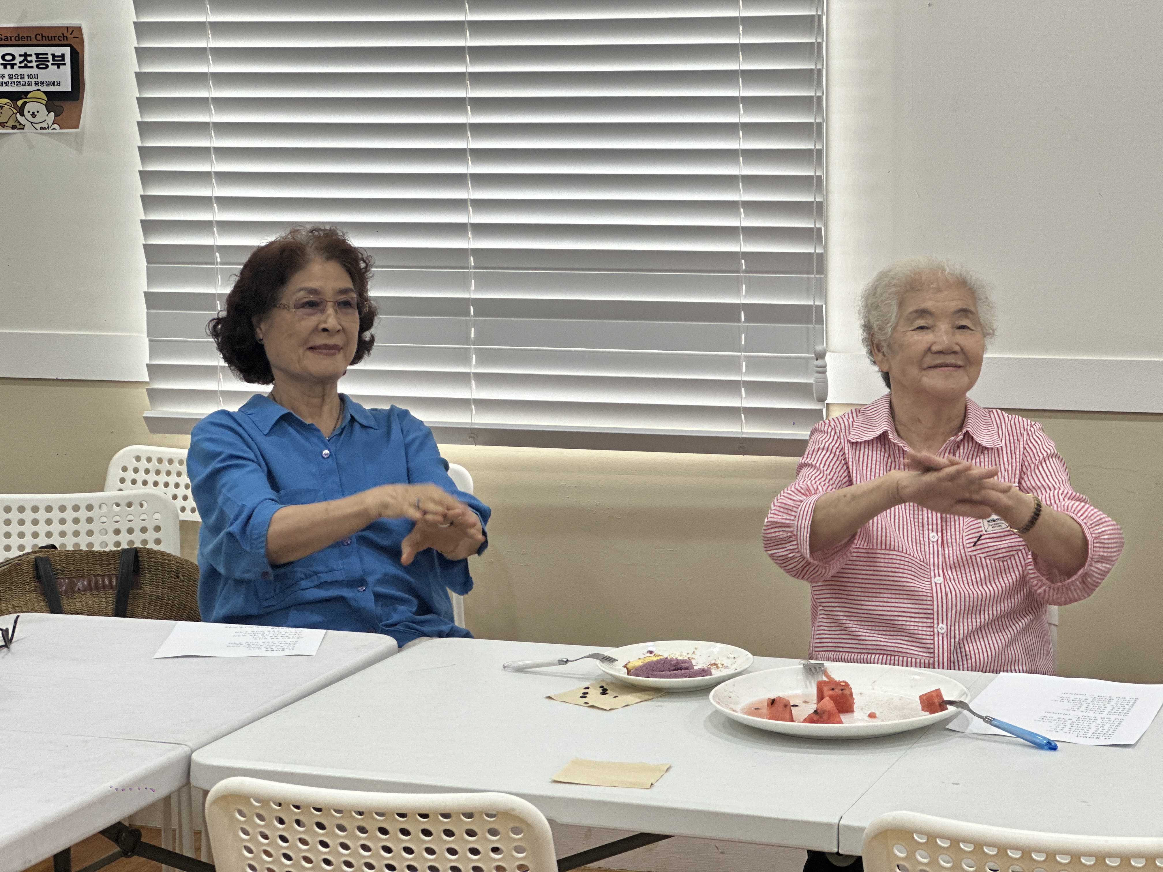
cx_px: 582
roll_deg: +0.3
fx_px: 2587
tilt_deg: -6.3
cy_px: 436
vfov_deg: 19.1
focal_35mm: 77
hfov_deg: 25.3
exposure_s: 1/60
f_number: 2.8
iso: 125
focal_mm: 9
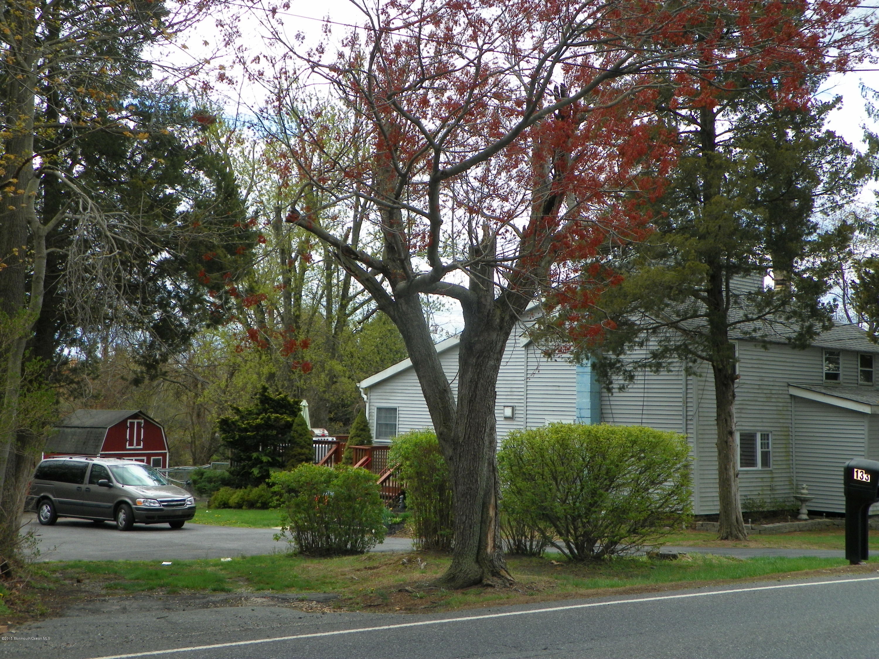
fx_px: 1371
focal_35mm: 54
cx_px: 440
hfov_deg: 35.5
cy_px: 330
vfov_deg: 27.0
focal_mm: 9.6
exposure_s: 1/320
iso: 64
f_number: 4
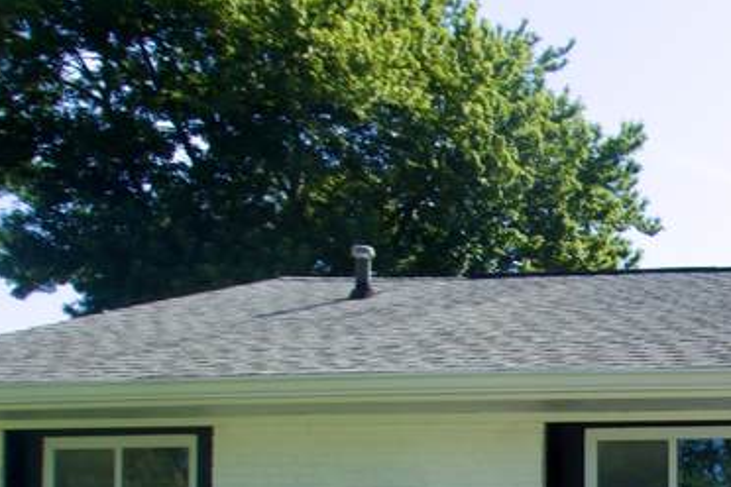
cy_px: 645
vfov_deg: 20.0
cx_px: 1069
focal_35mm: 62
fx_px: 1259
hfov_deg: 25.3
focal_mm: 12
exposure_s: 1/200
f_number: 10
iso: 100
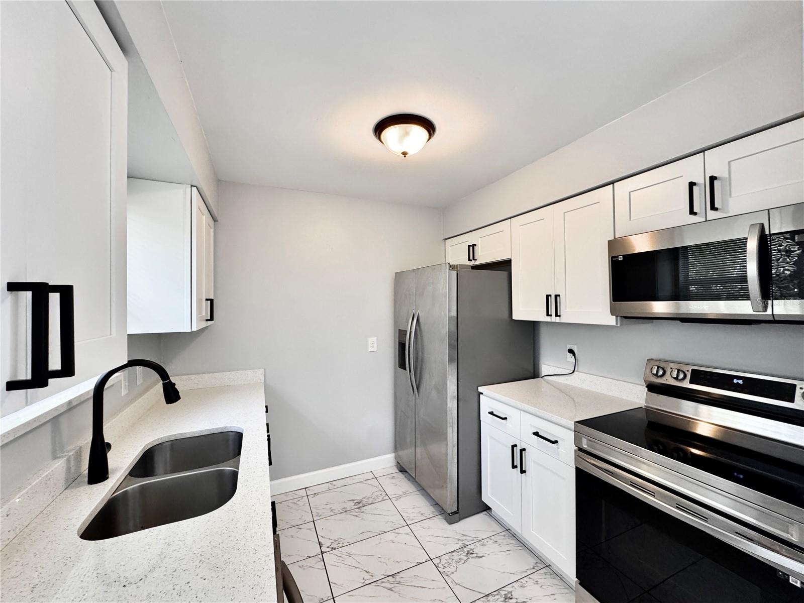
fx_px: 325
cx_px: 402
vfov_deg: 85.7
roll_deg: +0.4
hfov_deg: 102.1
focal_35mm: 14
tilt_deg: -0.3
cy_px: 302
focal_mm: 2.22
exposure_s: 1/120
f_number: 2.2
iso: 320
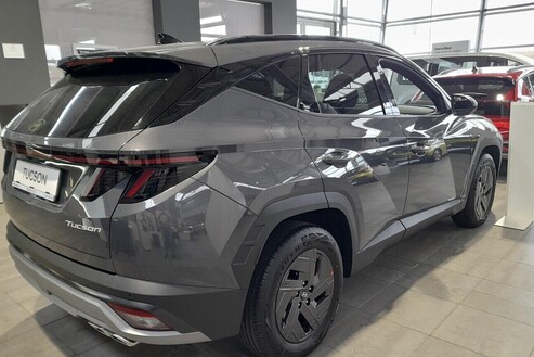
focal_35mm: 29
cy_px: 185
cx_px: 268
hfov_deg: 63.6
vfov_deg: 45.0
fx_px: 430
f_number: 2
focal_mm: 4.6
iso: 250
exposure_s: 1/50
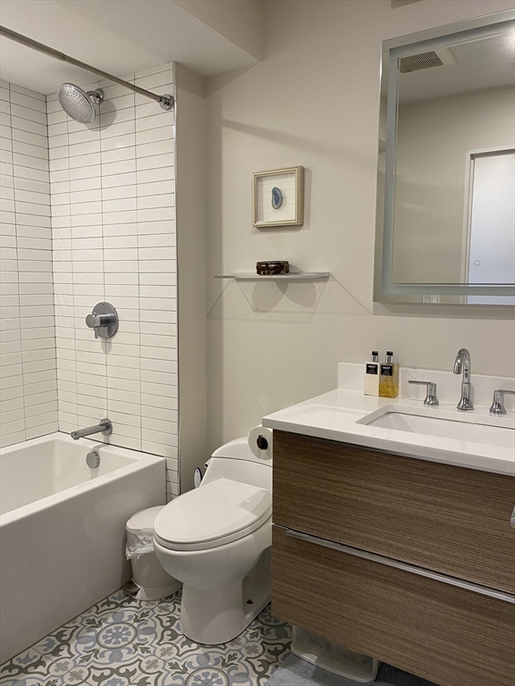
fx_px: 516
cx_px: 258
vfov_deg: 67.3
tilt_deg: -5.3
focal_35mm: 26
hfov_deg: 53.1
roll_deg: +1.0
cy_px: 343
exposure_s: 1/60
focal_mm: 4.25
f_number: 1.8
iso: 100
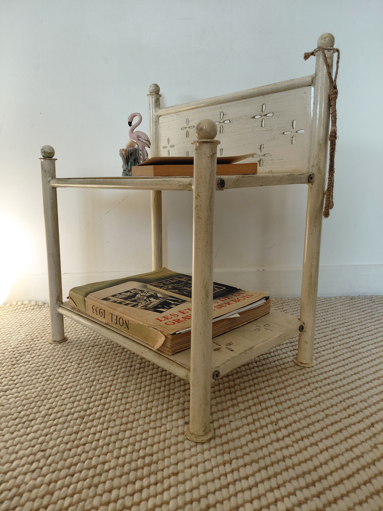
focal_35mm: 25
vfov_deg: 69.4
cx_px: 192
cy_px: 256
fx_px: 369
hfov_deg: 54.9
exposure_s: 1/120
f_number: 1.8
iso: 64
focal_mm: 4.69
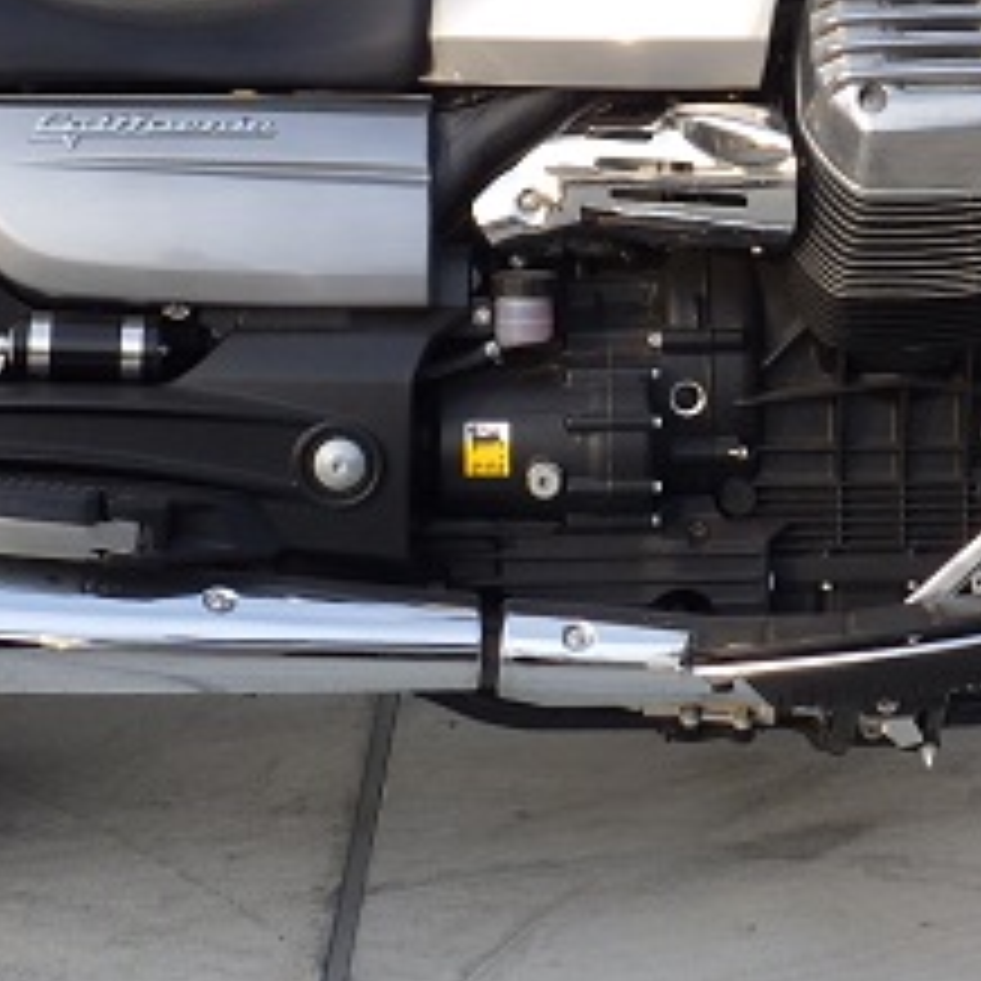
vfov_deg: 21.4
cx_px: 608
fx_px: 2565
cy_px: 200
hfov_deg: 21.6
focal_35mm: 80
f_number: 4.2
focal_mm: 5
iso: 125
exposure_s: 1/250
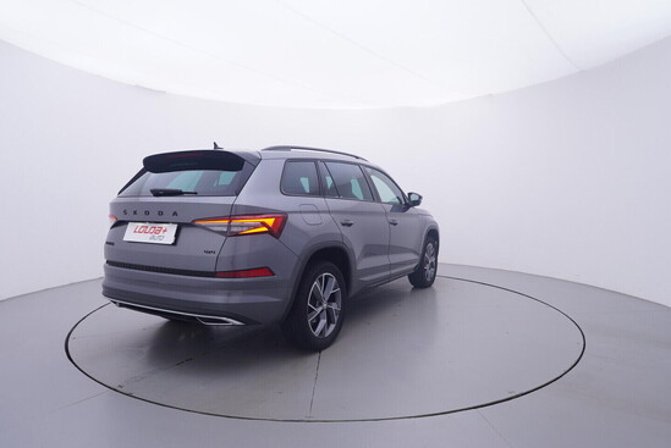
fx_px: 420
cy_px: 224
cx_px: 336
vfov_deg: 56.2
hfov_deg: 77.3
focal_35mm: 22
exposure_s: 1/80
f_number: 5
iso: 200
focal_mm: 15
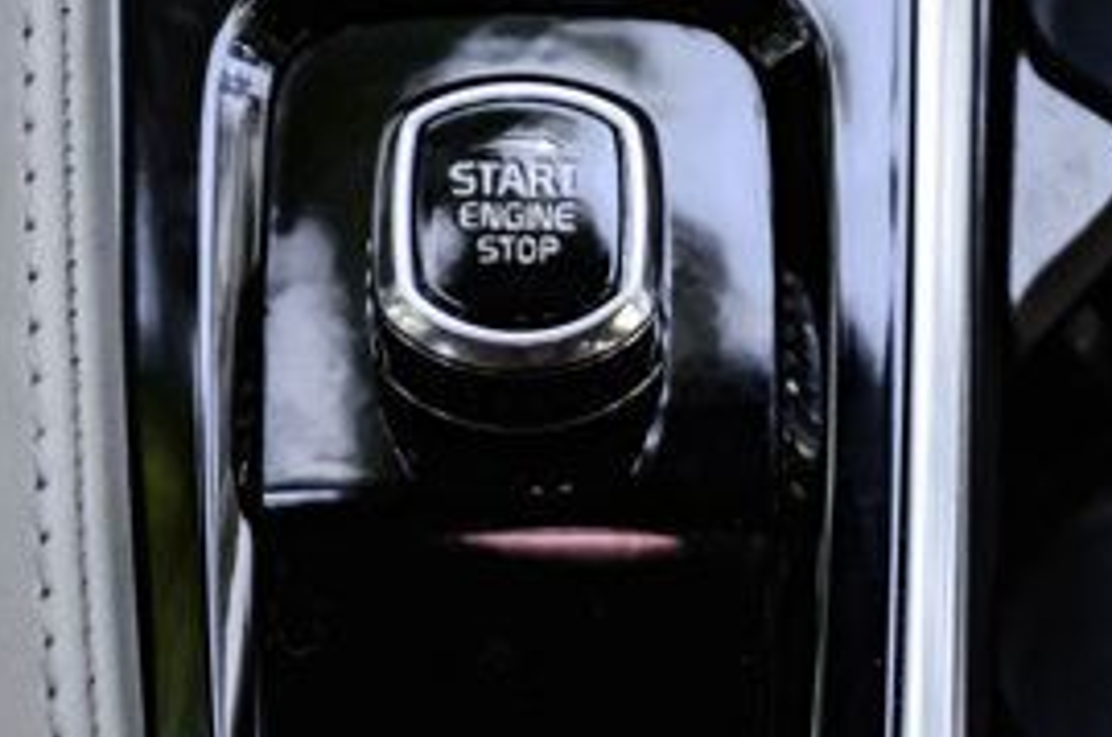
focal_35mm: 178
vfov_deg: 7.7
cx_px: 610
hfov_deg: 11.6
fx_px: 5488
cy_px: 605
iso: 500
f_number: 2.8
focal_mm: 50
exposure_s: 1/200
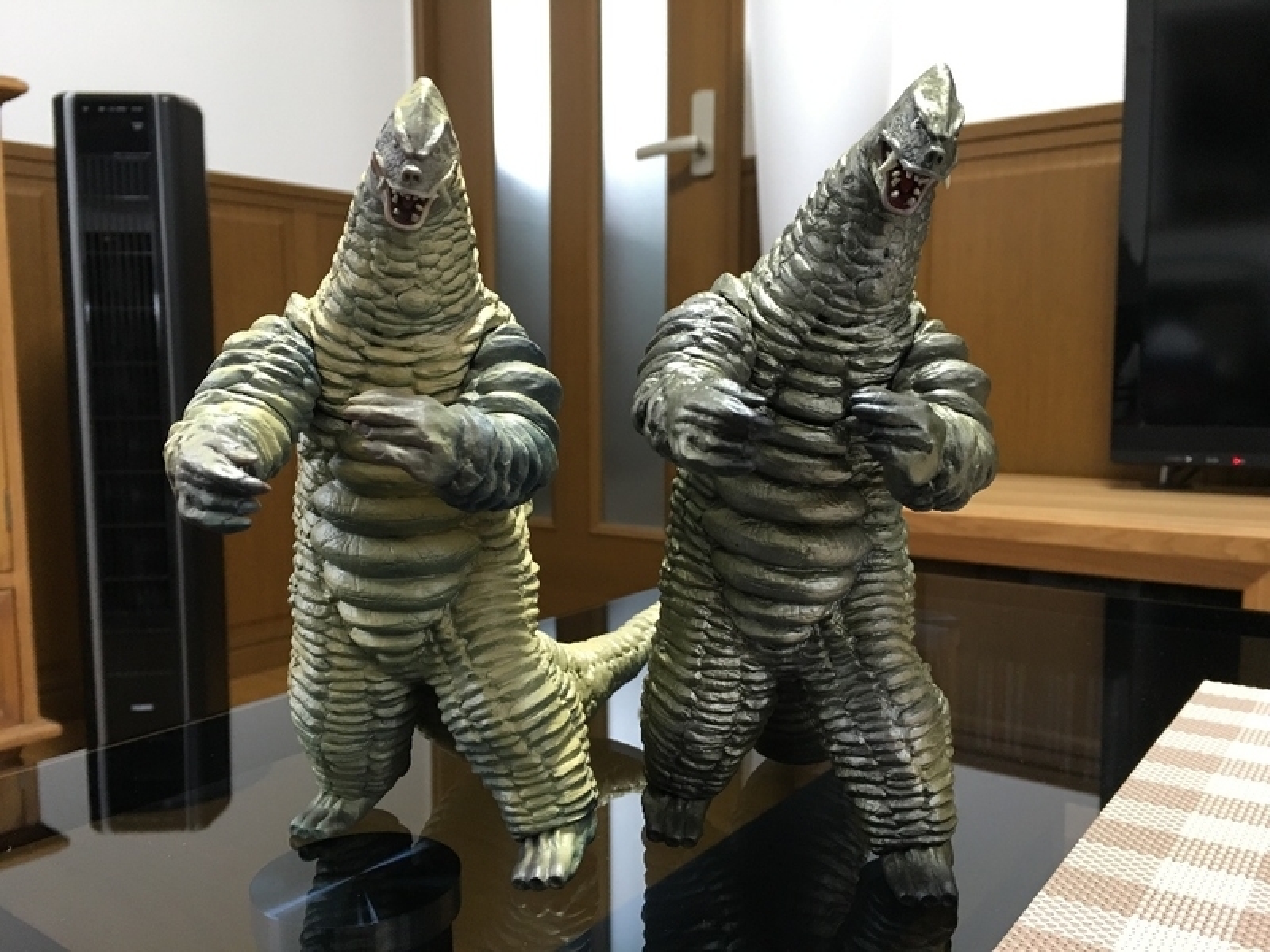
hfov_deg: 61.7
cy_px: 476
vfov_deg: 48.2
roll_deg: +1.5
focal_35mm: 29
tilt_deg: -6.3
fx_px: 1064
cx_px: 635
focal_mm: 4.15
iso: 64
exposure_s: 1/15
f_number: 2.2
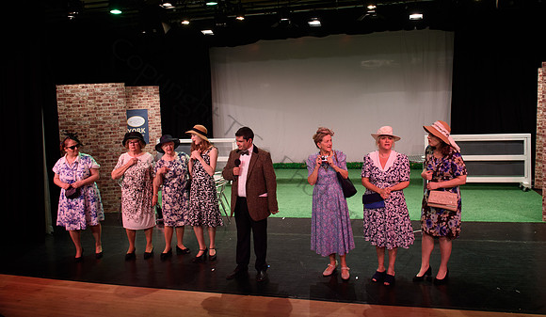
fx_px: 444
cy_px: 120
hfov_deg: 63.1
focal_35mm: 30
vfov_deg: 39.1
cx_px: 296
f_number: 4.5
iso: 800
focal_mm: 27
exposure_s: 1/80
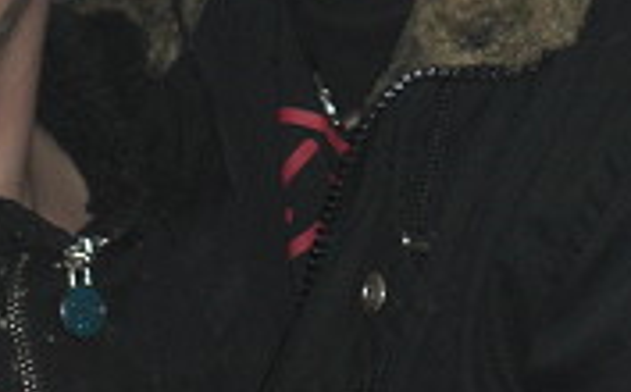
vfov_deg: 4.0
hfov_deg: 6.5
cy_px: -351
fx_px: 5546
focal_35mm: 323
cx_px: 184
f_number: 4.8
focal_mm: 19.7
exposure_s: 1/60
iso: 200
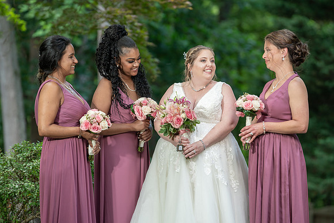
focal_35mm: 194
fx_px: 1798
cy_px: 116
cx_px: 173
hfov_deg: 10.6
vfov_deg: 7.1
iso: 400
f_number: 4
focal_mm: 187
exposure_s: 1/200
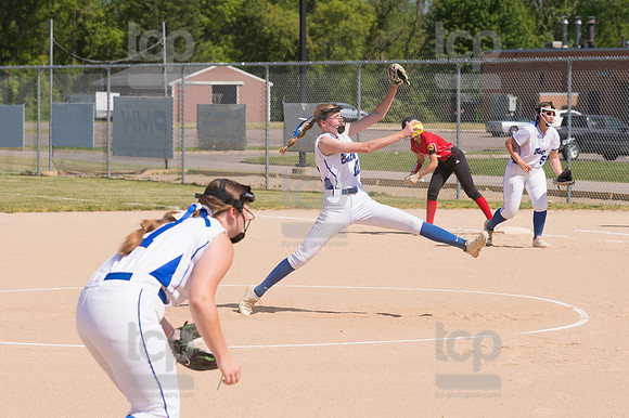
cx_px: 314
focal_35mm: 157
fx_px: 2741
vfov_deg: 8.7
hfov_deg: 13.1
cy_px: 209
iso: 250
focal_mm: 105
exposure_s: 1/1600
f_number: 5.6
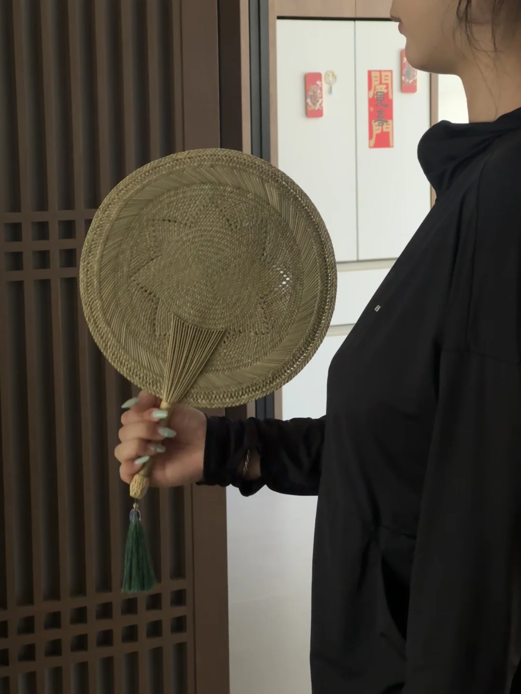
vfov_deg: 25.3
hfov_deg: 19.1
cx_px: 260
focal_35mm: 77
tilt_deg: -6.3
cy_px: 347
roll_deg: +0.6
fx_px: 1545
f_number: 2.8
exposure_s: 1/83
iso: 200
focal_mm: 9
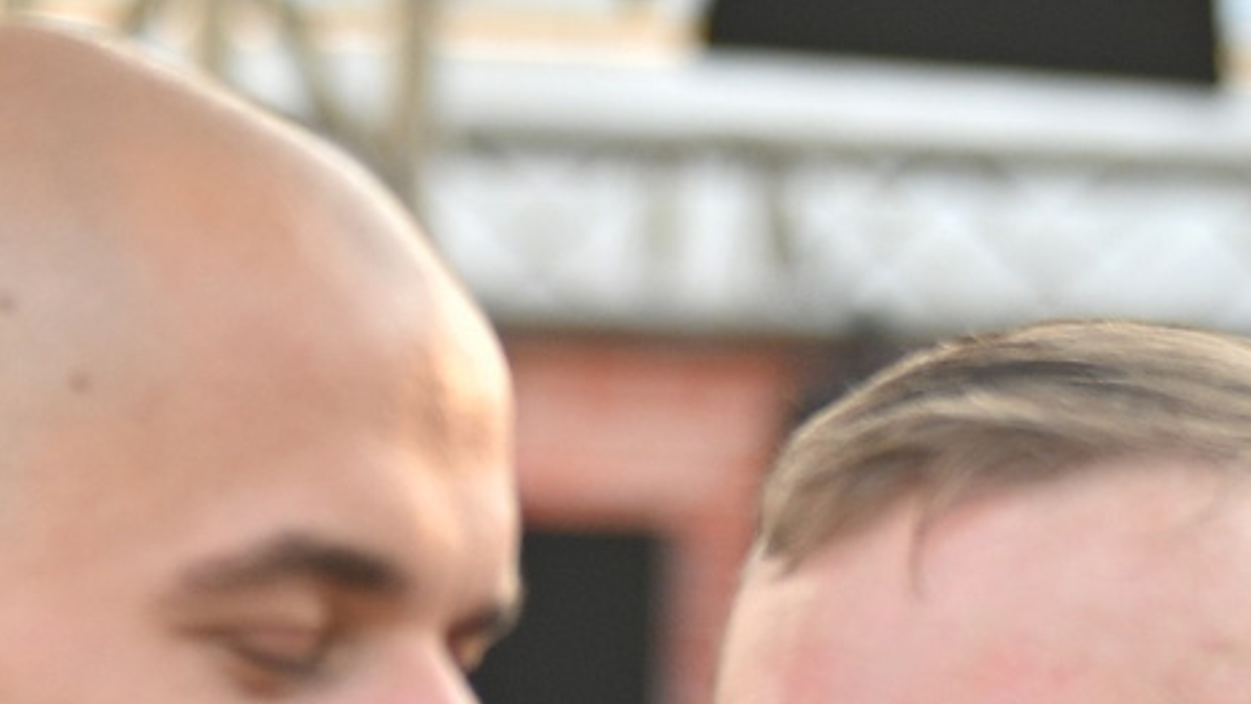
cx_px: 736
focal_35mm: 358
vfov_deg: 3.4
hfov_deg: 6.0
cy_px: 1164
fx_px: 11875
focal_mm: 62
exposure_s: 1/250
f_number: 2.4
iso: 100
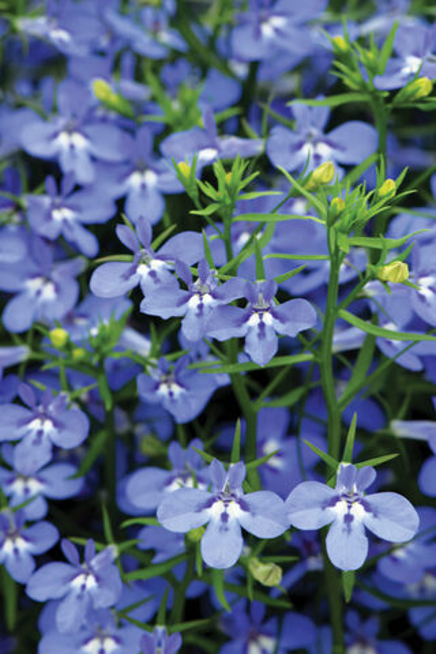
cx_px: 218
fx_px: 2861
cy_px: 327
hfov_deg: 8.7
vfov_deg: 13.0
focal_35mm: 158
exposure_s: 1/13
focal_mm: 105
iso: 100
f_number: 13
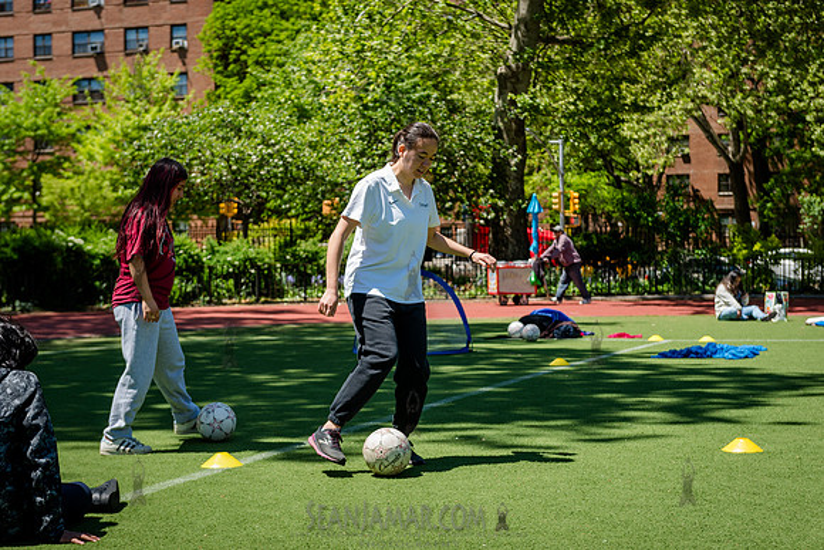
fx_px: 1419
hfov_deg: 32.4
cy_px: 275
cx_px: 412
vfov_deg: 21.9
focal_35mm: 62
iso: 200
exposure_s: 1/640
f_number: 4.5
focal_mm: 62
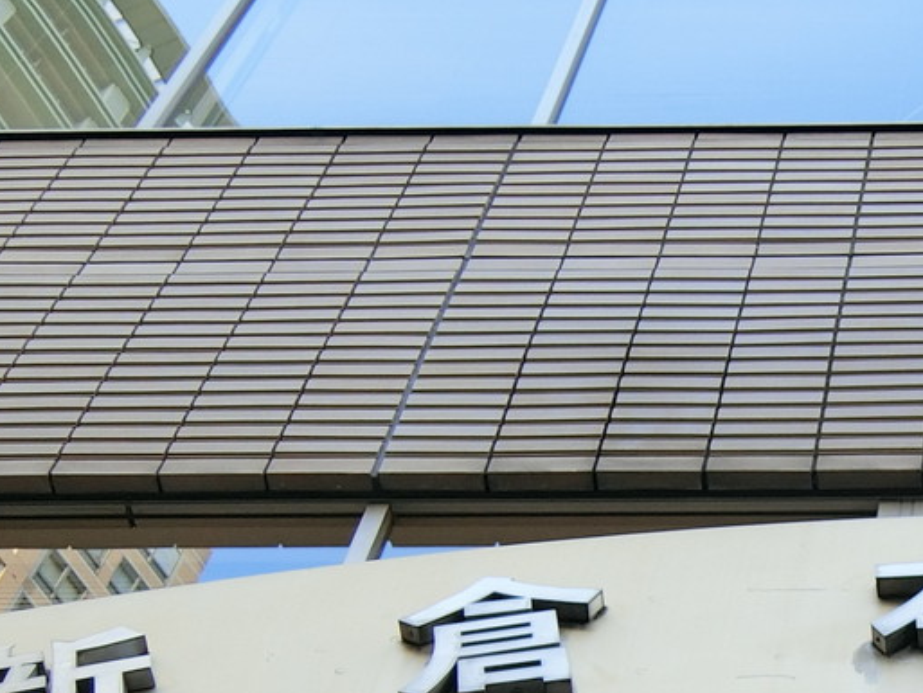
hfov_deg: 17.6
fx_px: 2827
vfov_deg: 13.8
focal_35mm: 106
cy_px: 677
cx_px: 1126
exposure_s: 1/125
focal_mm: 7.2
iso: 125
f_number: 3.4
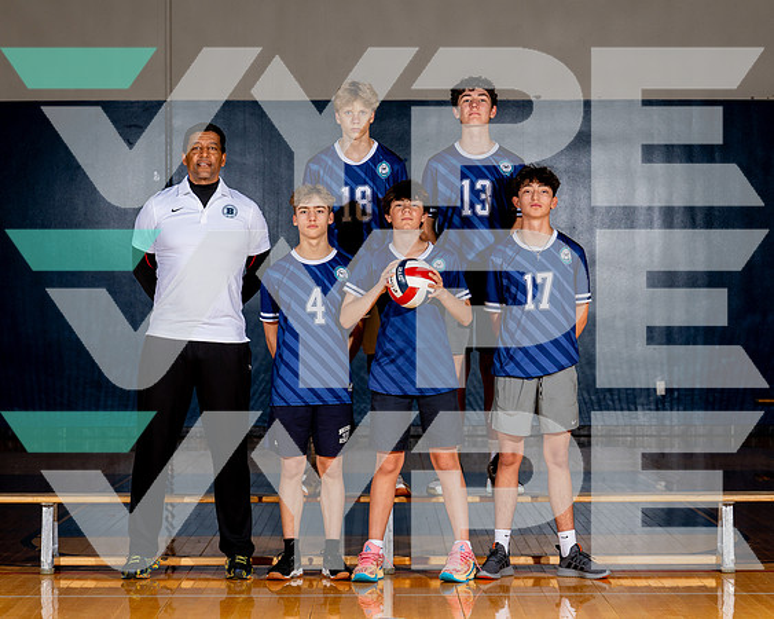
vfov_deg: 12.8
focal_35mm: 120
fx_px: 2755
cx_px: 402
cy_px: 305
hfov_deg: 16.0
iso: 400
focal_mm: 100
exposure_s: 1/250
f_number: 7.1
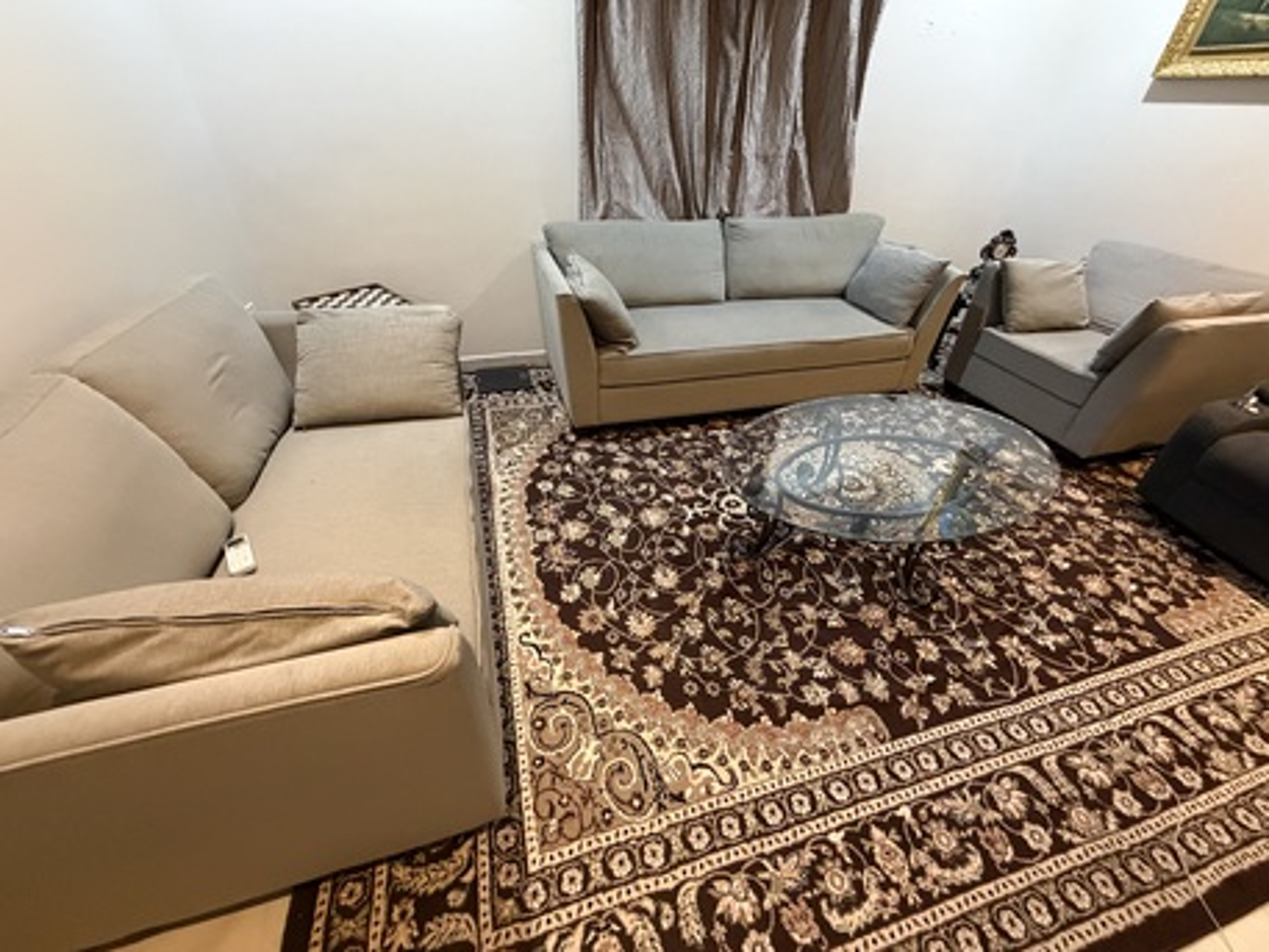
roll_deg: -2.4
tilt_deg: -36.6
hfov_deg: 102.0
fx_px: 513
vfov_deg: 85.7
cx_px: 634
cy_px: 476
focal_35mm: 14
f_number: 2.2
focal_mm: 2.22
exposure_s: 1/47
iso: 640
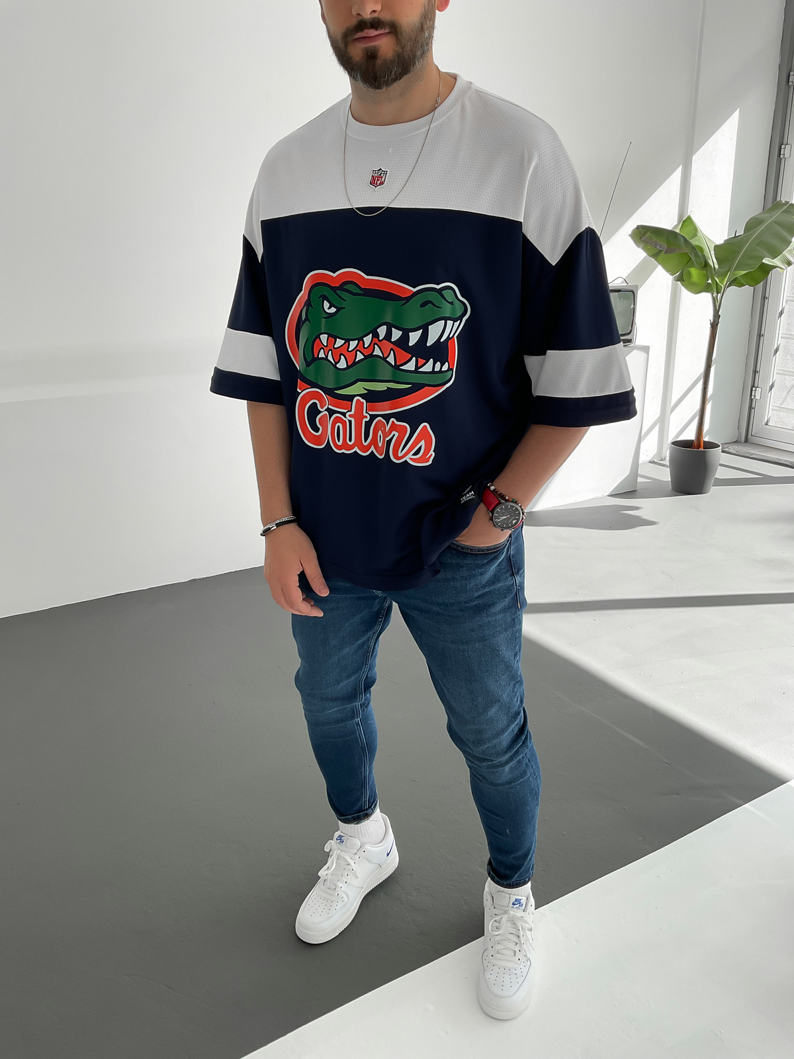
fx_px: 887
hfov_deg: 48.2
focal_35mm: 29
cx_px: 397
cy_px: 530
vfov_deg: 61.7
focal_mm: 3
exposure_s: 1/270
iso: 16
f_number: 1.8
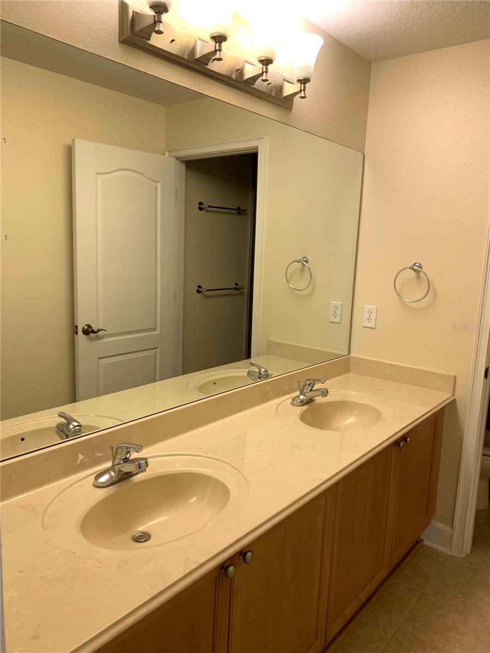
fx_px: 491
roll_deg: -2.7
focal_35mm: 26
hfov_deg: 53.1
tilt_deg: -8.7
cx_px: 245
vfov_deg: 67.3
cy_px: 326
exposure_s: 1/60
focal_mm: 4.25
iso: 80
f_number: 1.8
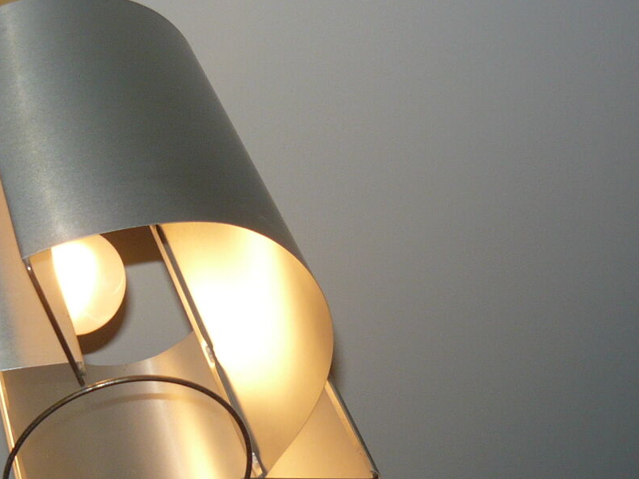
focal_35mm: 80
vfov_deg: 18.4
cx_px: 131
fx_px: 1477
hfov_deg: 24.1
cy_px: 335
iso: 100
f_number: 2.8
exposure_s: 1/320
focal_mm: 5.5
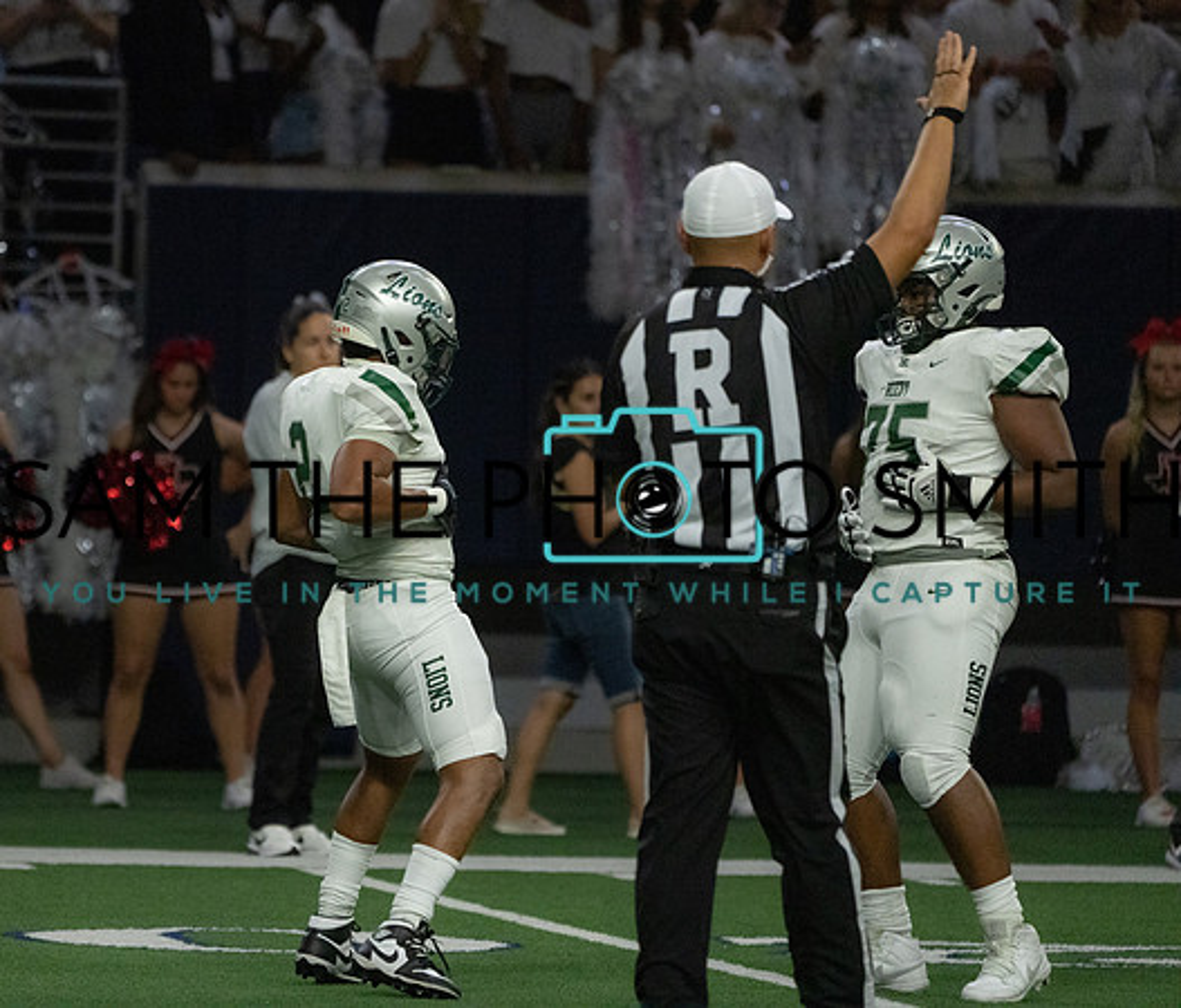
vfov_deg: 3.3
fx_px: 17746
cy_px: 476
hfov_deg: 3.8
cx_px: 382
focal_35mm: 494
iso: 8000
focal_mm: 400
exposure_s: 1/1000
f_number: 5.6
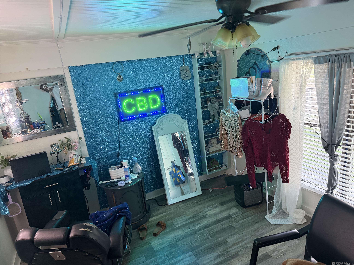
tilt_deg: -14.8
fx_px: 245
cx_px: 177
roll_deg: +7.3
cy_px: 132
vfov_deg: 56.8
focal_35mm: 24
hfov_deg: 71.6
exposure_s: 1/60
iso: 500
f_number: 1.78
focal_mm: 6.76
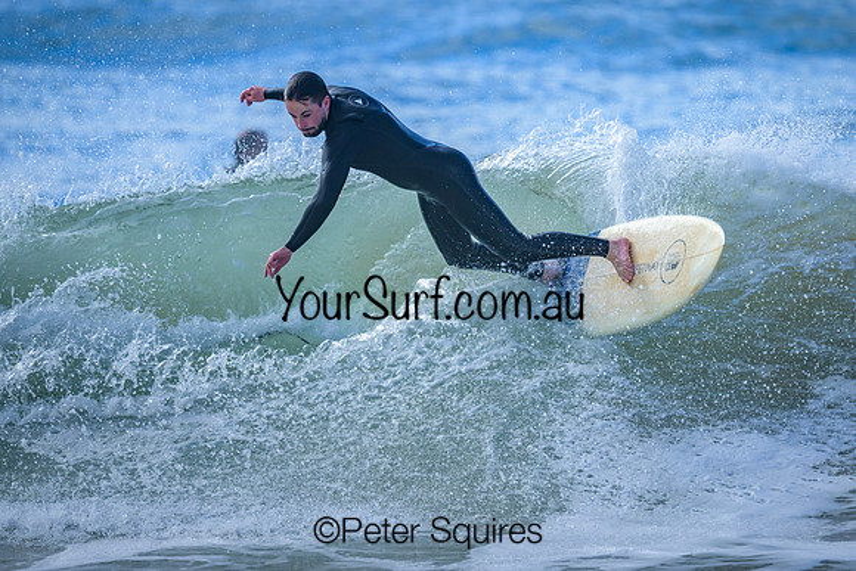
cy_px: 313
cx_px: 459
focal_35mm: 1061
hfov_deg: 1.9
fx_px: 25244
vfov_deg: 1.3
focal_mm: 800
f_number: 6.3
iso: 400
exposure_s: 1/2500
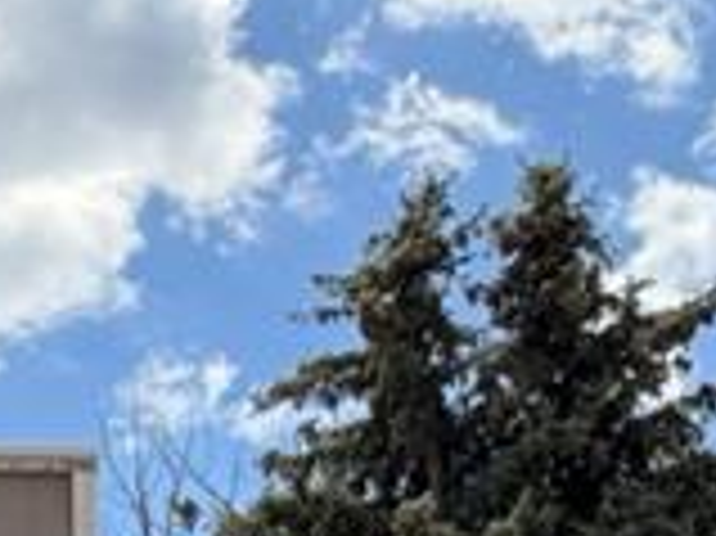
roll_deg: -0.6
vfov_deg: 8.3
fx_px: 3204
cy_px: 1536
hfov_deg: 9.8
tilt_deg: +4.9
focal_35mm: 155
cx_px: -1432
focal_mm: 6.76
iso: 100
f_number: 1.78
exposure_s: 1/5319
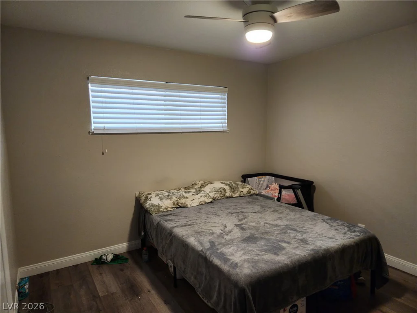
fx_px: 277
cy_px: 156
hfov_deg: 73.9
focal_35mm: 23
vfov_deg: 58.9
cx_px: 208
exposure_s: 1/30
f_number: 1.8
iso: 320
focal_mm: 6.4
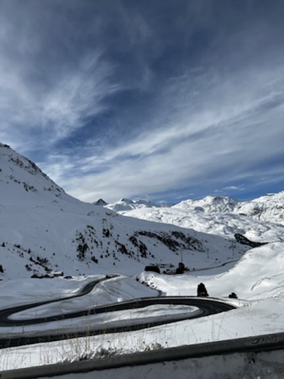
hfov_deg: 53.1
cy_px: 190
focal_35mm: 26
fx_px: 284
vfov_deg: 67.3
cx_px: 142
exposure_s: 1/9434
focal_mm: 5.7
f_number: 1.5
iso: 50
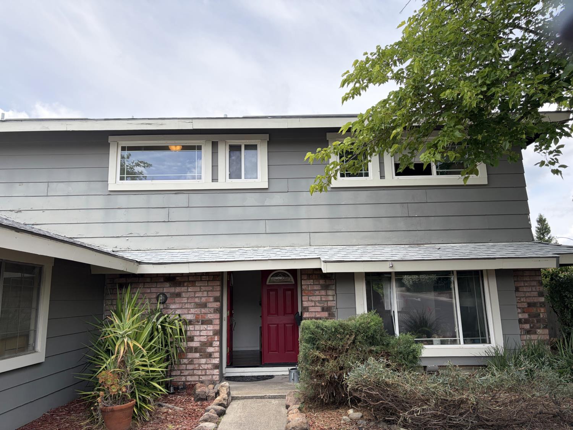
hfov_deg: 67.3
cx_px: 286
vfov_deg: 53.1
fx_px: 430
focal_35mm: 26
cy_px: 215
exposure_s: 1/2208
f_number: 1.6
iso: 64
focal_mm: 5.96
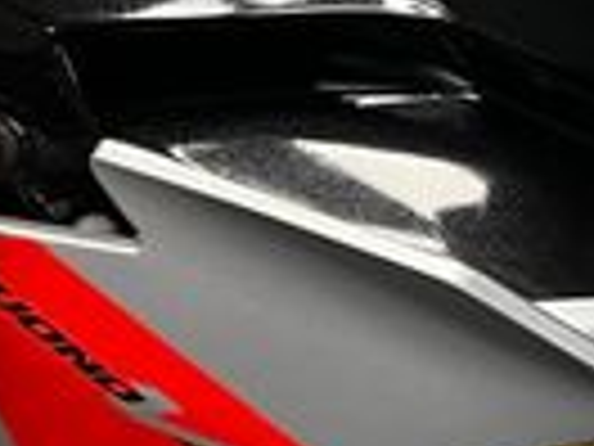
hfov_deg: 14.5
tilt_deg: -18.2
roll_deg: -2.0
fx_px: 2162
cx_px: 918
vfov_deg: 11.2
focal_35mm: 126
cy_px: -248
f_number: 1.6
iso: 80
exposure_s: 1/50
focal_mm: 5.1
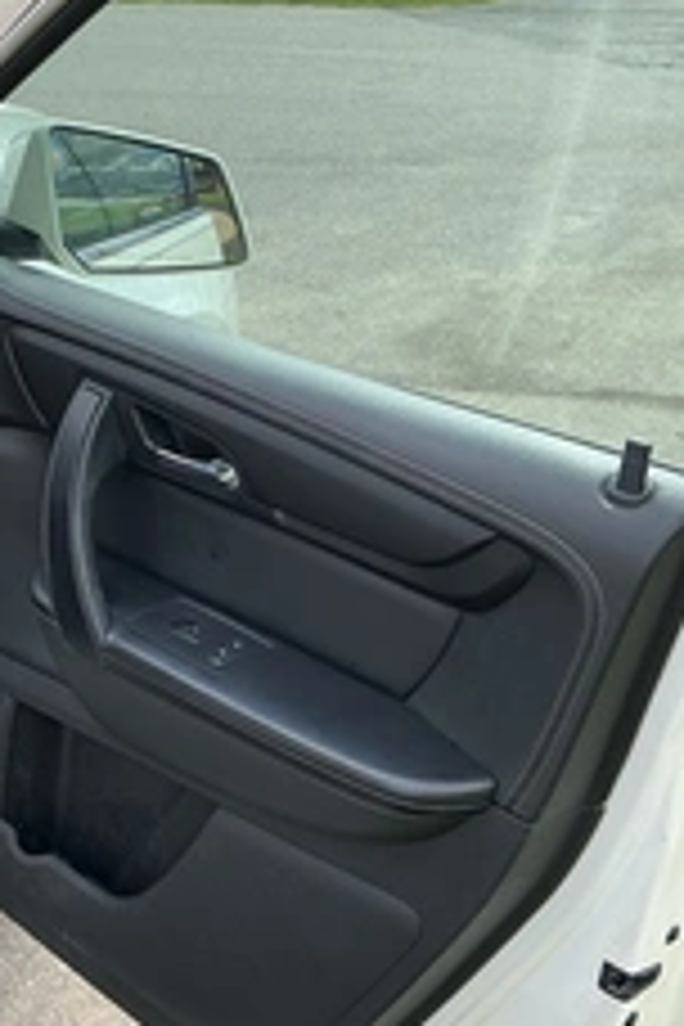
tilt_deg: -19.4
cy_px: 472
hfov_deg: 25.9
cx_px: 122
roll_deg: -2.8
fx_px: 1453
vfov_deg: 38.9
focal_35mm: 51
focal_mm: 3
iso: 25
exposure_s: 1/428
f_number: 1.8
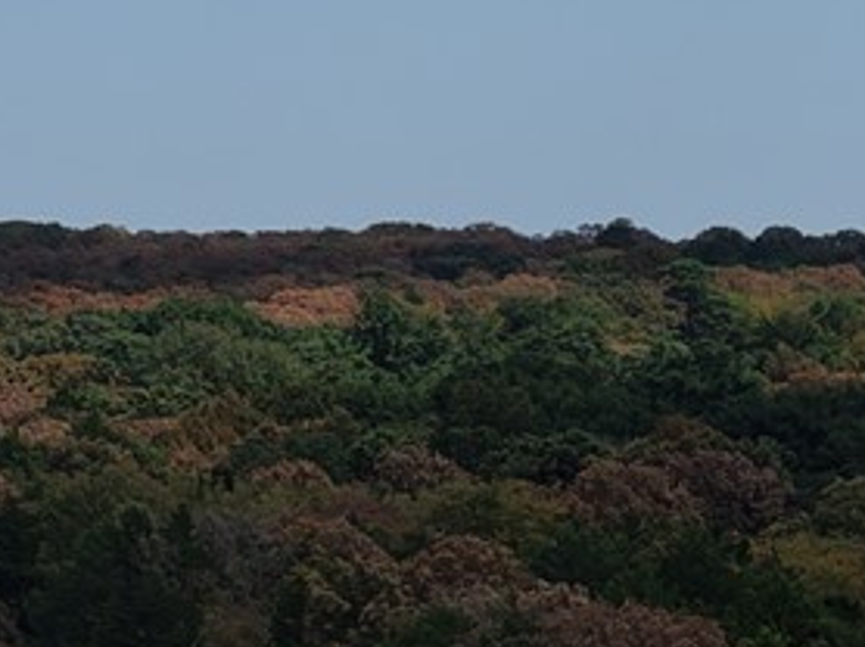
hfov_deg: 9.6
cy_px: 230
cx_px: -1612
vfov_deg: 8.9
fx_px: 4145
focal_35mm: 166
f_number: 1.8
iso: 160
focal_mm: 8.67
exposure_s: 1/6400
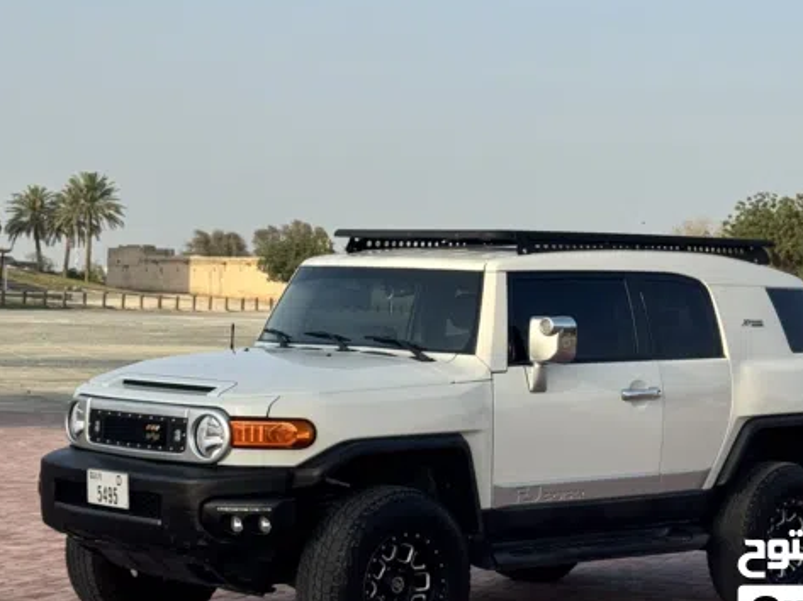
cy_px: 278
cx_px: 482
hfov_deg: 29.8
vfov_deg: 22.6
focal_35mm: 65
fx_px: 1507
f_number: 1.78
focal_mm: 6.76
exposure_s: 1/3610
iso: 64
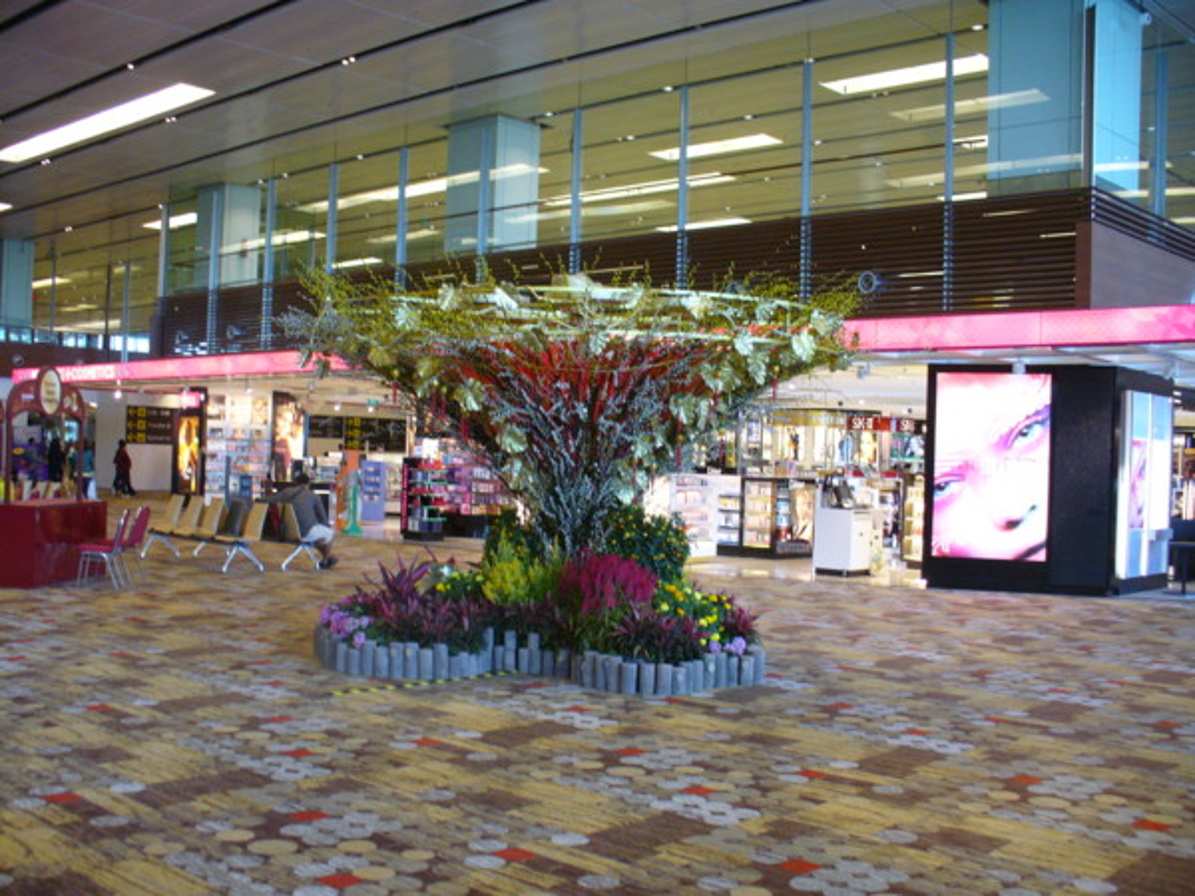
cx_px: 598
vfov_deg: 38.7
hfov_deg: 50.1
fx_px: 1277
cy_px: 448
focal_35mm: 37
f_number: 2.8
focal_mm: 6.1
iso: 125
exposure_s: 1/30
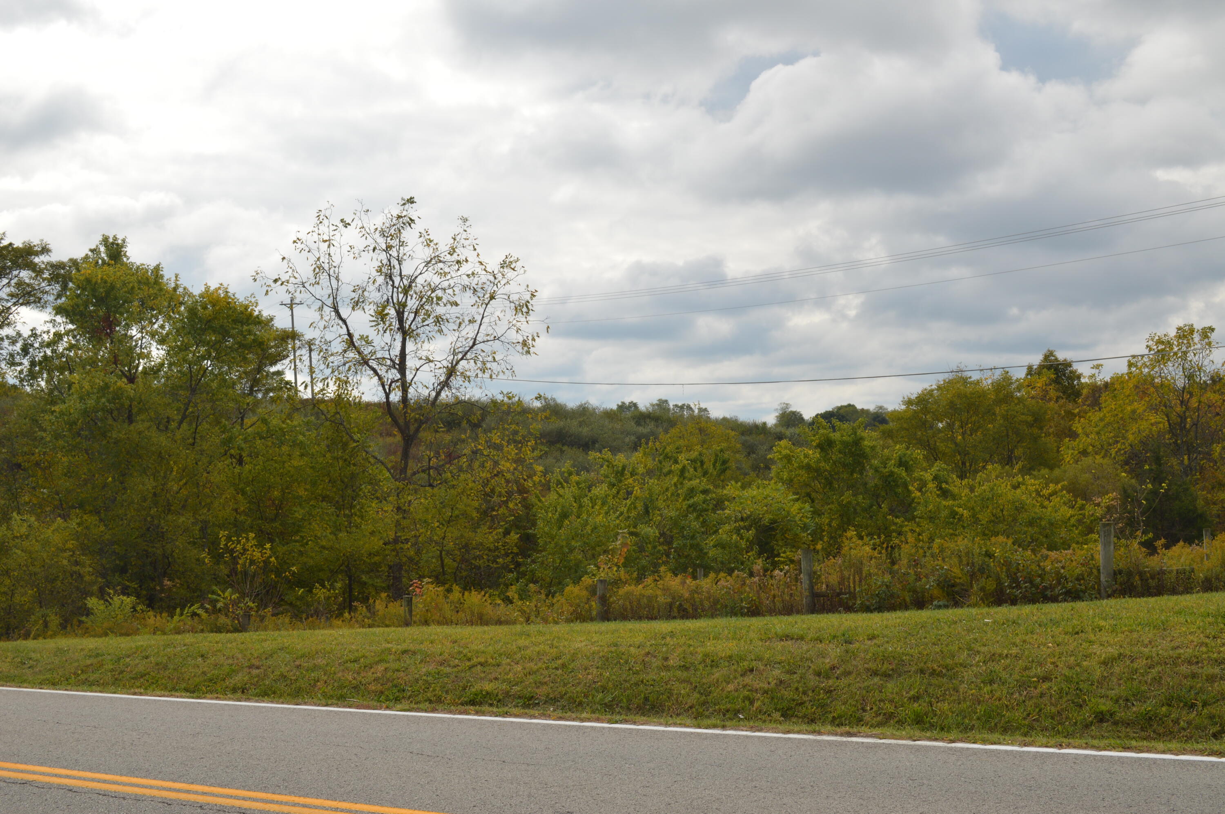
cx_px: 612
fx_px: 1428
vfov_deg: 31.8
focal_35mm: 42
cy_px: 407
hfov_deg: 46.4
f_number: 10
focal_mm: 28
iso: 100
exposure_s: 1/200
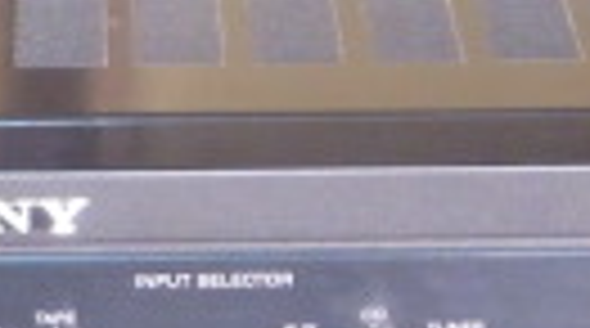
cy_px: 391
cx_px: -36
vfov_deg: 2.9
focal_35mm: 422
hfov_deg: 5.1
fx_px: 6587
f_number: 4.6
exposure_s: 1/6
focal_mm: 13.9
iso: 400
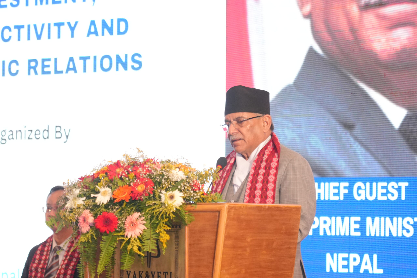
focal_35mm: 157
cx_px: 208
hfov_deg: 13.1
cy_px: 139
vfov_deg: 8.7
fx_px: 1819
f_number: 4
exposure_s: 1/125
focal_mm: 105
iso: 4000
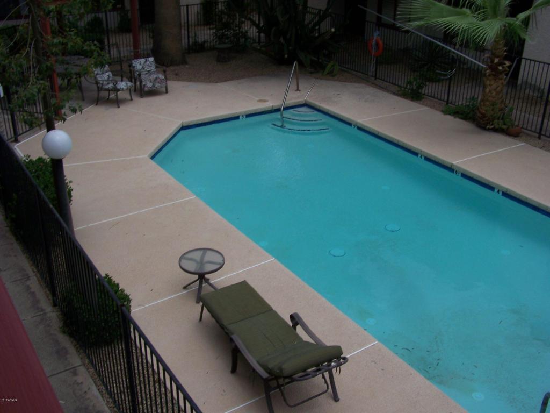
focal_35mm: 38
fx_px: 604
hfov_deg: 49.0
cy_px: 206
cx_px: 275
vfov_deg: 37.7
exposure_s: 1/640
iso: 64
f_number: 5.6
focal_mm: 6.3
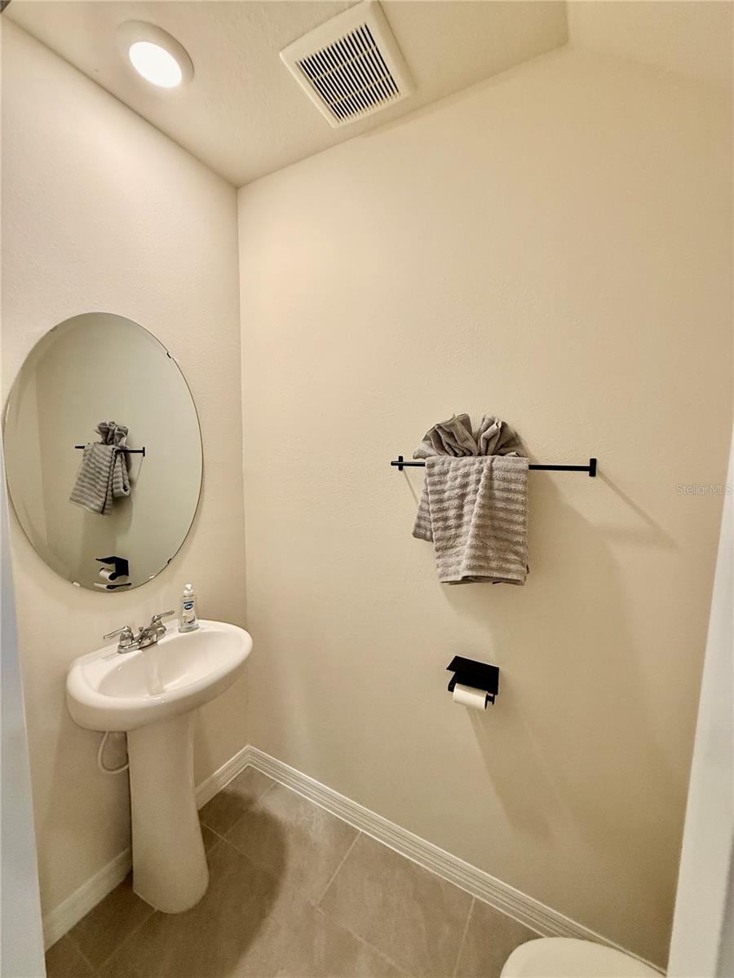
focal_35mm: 14
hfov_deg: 85.7
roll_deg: -1.0
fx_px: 396
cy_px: 489
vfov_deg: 102.1
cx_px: 367
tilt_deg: -5.2
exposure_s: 1/120
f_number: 2.2
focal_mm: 2.22
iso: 250
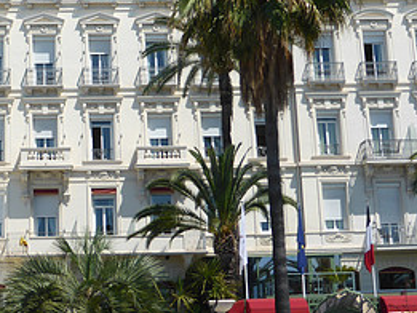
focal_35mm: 89
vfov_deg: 16.4
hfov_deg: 21.7
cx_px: 78
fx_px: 1073
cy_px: 49
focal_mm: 6.9
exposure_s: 1/1300
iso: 100
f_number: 3.9
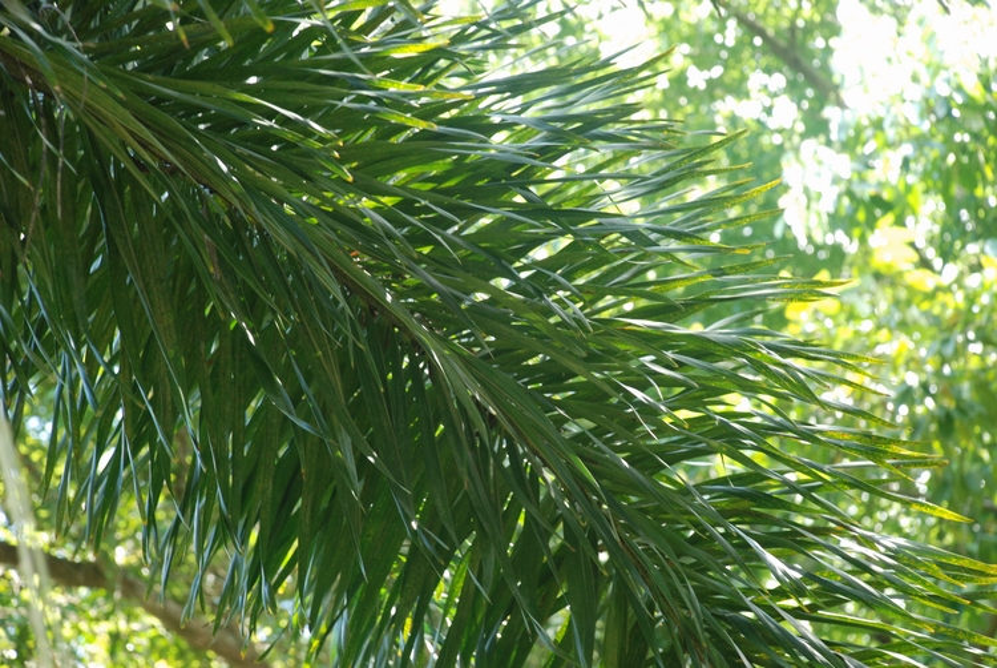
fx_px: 4159
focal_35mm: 150
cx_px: 498
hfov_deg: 13.7
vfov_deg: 9.2
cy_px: 334
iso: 400
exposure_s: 1/45
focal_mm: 100
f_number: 5.6
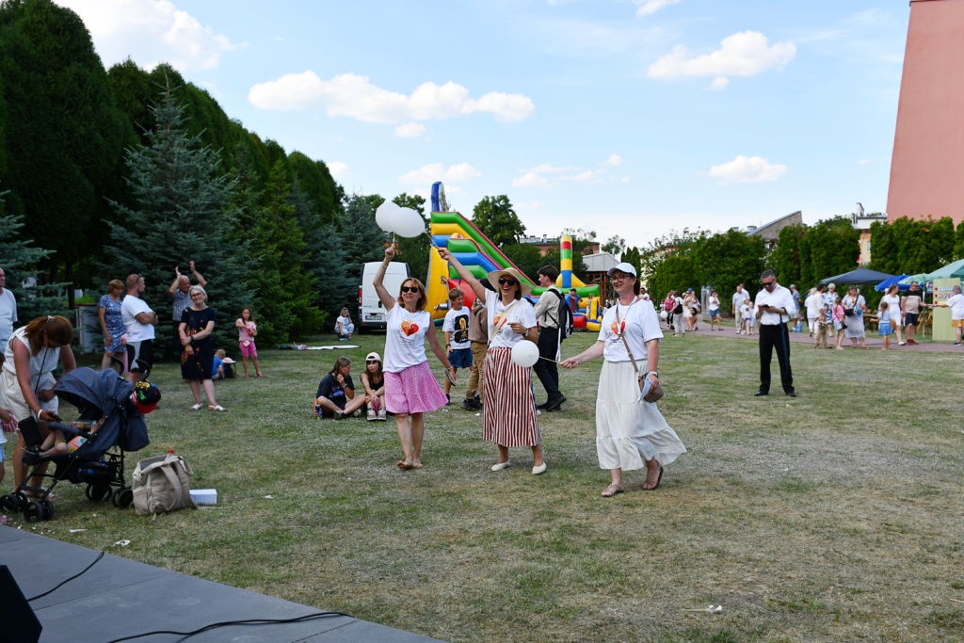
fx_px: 1071
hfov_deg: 48.5
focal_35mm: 40
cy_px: 322
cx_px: 482
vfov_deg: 33.4
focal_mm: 27
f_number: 8
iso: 110
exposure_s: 1/250
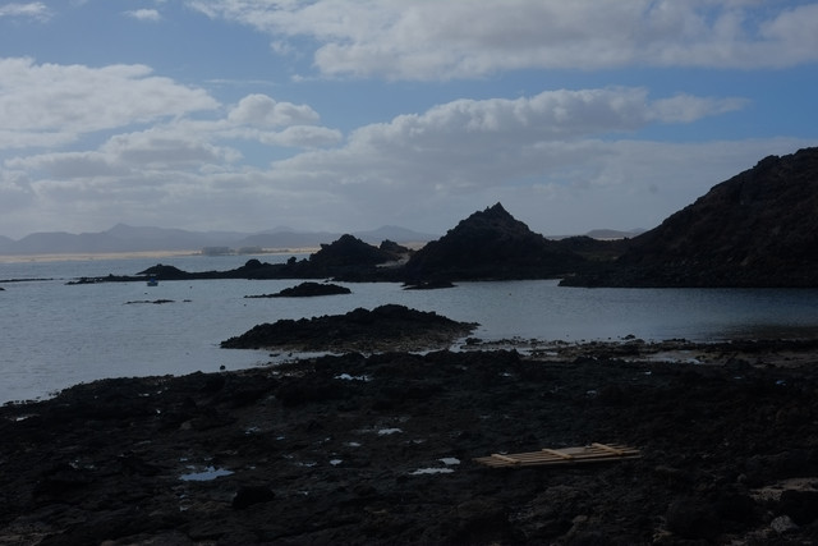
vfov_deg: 32.6
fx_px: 932
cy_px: 273
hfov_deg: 47.4
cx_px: 409
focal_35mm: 41
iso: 200
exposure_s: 1/350
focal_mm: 27
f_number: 16
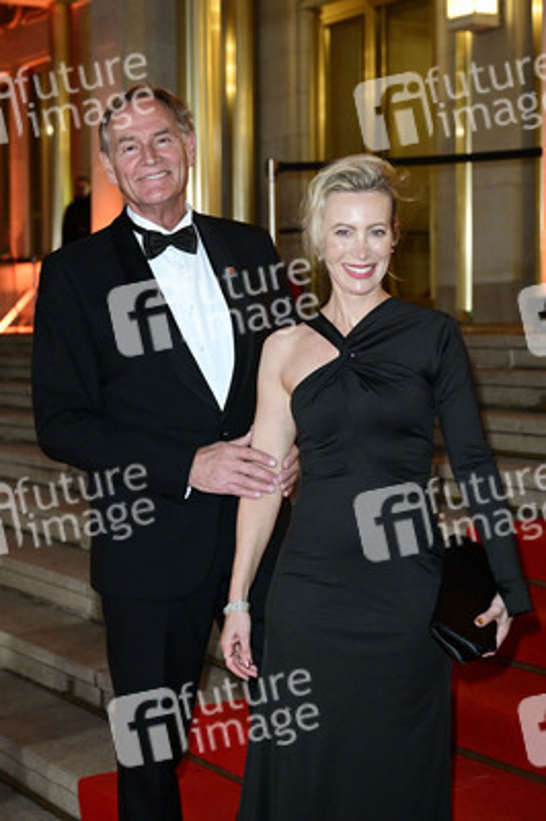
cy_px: 410
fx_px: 1436
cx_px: 273
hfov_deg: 21.5
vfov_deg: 31.9
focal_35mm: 63
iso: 5000
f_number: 4.5
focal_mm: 63
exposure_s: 1/160
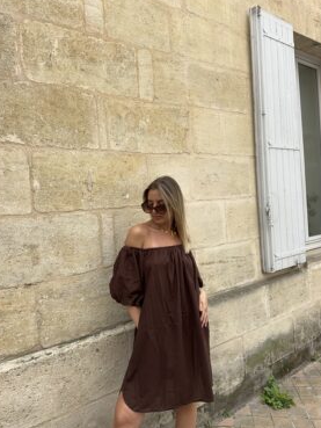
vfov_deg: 67.2
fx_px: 321
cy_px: 200
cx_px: 160
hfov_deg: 53.1
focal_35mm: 26
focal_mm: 6.86
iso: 80
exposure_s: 1/1664
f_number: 1.78
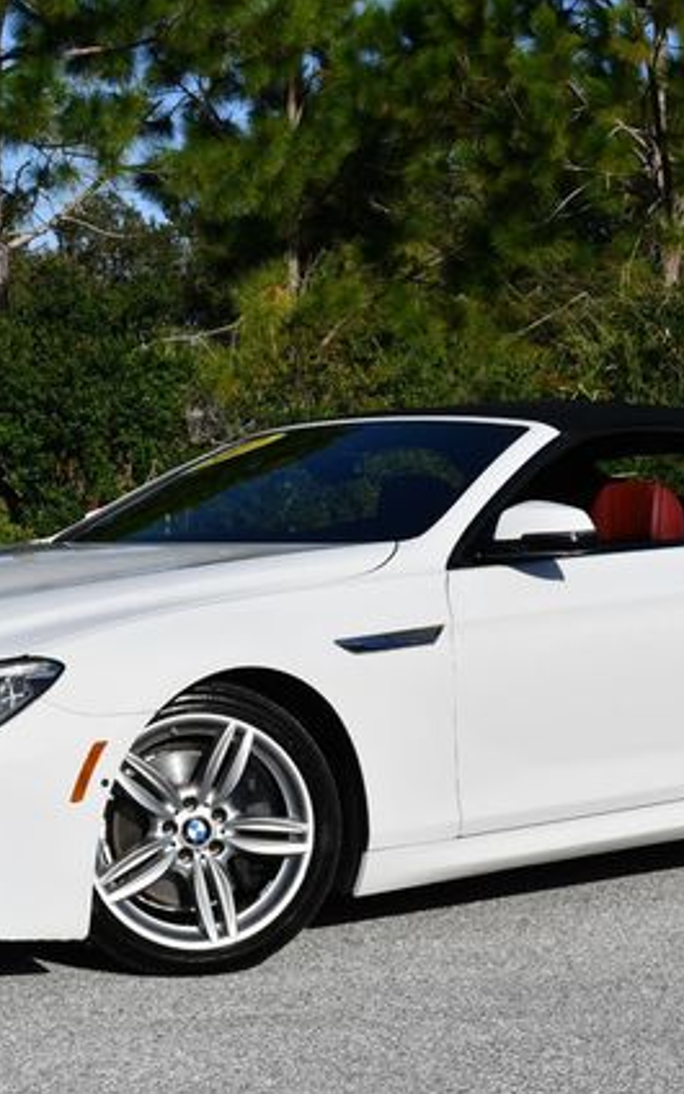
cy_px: 547
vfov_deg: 25.8
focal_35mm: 80
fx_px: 2386
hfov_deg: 16.3
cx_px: 323
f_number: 9
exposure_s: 1/320
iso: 100
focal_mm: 26
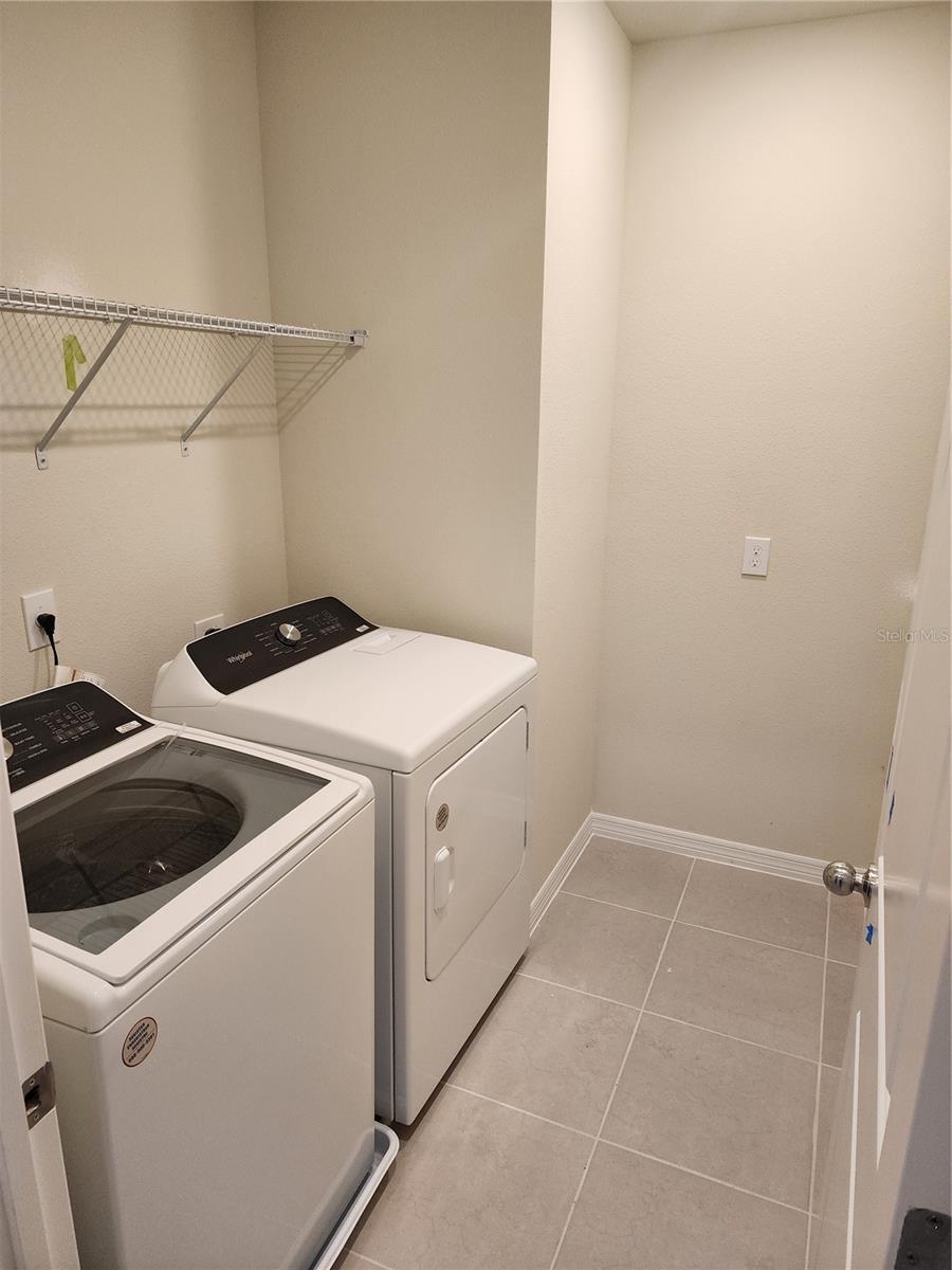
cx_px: 476
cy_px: 635
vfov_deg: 73.9
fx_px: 843
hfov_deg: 58.9
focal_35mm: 23
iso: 160
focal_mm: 6.4
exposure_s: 1/120
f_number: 1.8
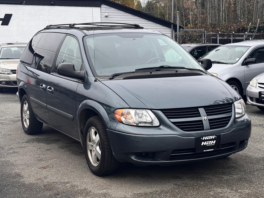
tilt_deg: -3.7
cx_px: 132
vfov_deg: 30.3
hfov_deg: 39.7
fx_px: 366
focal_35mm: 48
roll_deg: +0.1
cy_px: 99
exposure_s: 1/888
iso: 64
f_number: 1.78
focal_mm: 6.76
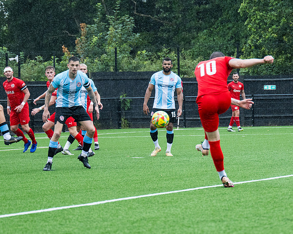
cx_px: 202
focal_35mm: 241
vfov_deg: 6.4
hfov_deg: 8.0
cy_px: 115
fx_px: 2092
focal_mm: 115
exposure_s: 1/1600
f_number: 4
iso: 1000
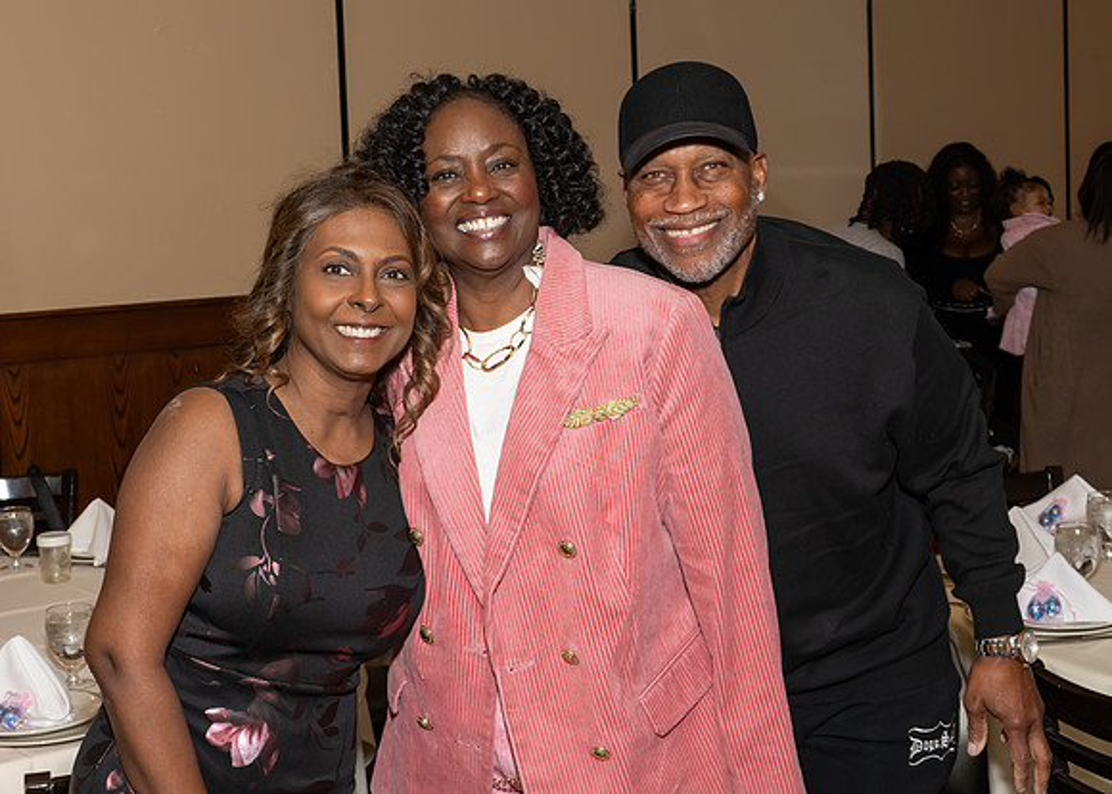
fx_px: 1637
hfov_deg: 37.4
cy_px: 326
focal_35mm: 52
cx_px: 478
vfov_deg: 27.2
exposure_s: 1/250
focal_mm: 28
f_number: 7.1
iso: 640
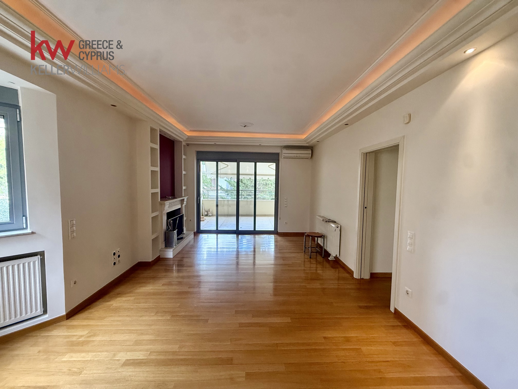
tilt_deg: -2.9
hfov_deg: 102.1
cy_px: 194
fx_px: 209
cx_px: 259
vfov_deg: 85.7
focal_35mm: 14
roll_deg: -1.5
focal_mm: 2.22
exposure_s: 1/100
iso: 250
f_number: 2.2
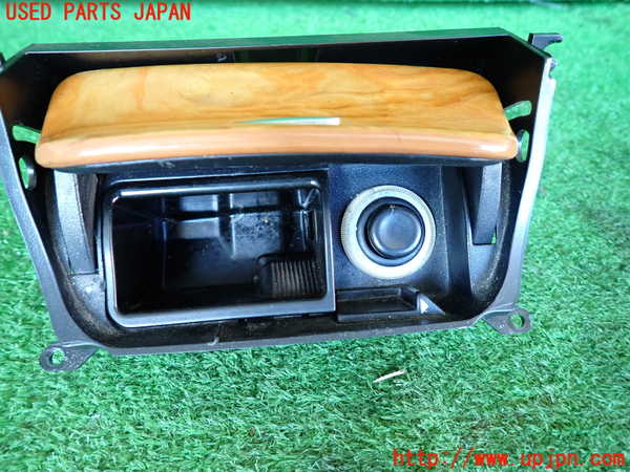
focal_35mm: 25
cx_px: 315
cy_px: 236
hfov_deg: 69.4
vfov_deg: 54.9
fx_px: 455
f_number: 2
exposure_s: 1/30
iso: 250
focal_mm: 4.5
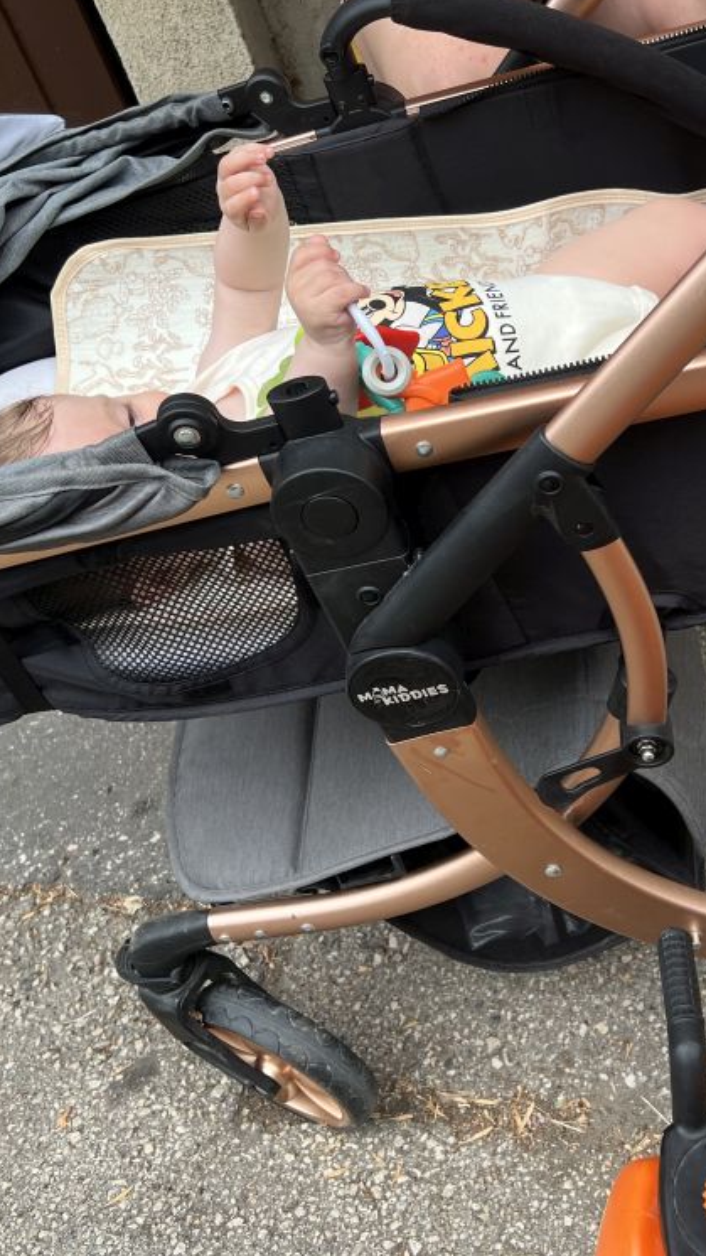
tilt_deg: -44.0
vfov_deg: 52.8
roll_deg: +18.7
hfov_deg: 30.8
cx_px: 505
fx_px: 1265
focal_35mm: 38
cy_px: 625
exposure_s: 1/132
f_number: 1.5
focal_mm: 5.7
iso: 32
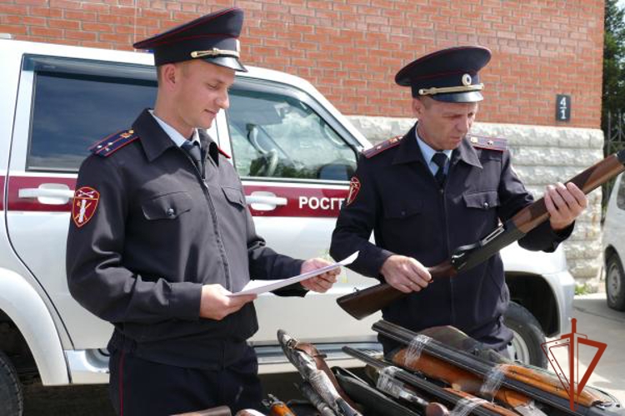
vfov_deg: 33.4
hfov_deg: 48.5
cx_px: 312
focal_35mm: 40
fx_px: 694
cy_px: 208
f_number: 3.1
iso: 125
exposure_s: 1/800
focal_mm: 14.5
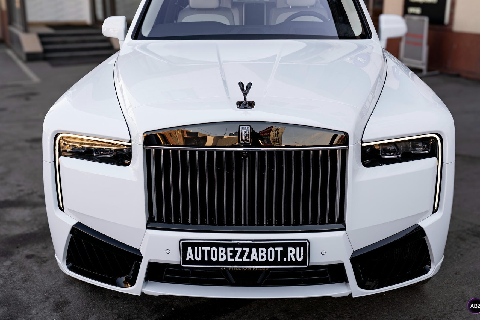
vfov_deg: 31.9
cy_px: 158
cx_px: 246
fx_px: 560
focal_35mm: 42
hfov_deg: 46.4
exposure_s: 1/200
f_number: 5
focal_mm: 41
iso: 125
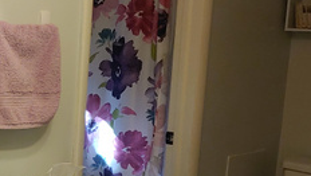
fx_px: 619
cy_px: 152
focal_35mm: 75
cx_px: -21
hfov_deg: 26.3
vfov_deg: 16.0
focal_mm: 4.23
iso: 50
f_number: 1.5
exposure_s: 1/120
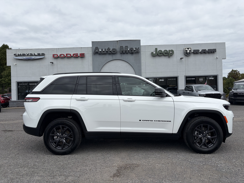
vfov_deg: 53.1
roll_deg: +1.7
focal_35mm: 26
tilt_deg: +1.7
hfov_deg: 67.3
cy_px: 92
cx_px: 122
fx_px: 183
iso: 50
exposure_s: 1/4608
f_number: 1.6
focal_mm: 5.96
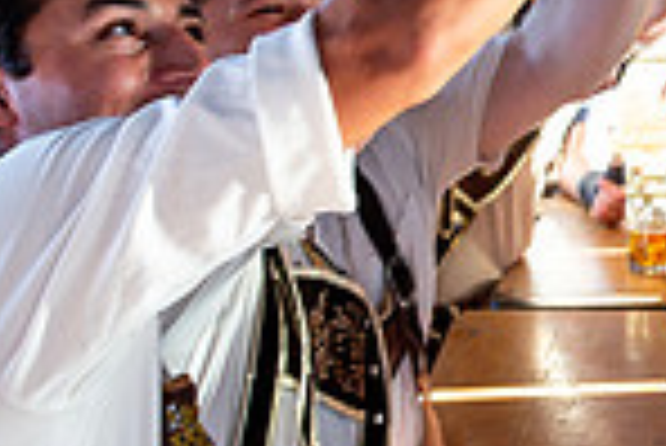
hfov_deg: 17.5
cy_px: 128
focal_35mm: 110
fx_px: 2037
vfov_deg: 12.5
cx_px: 842
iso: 640
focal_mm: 28
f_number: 4
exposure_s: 1/60
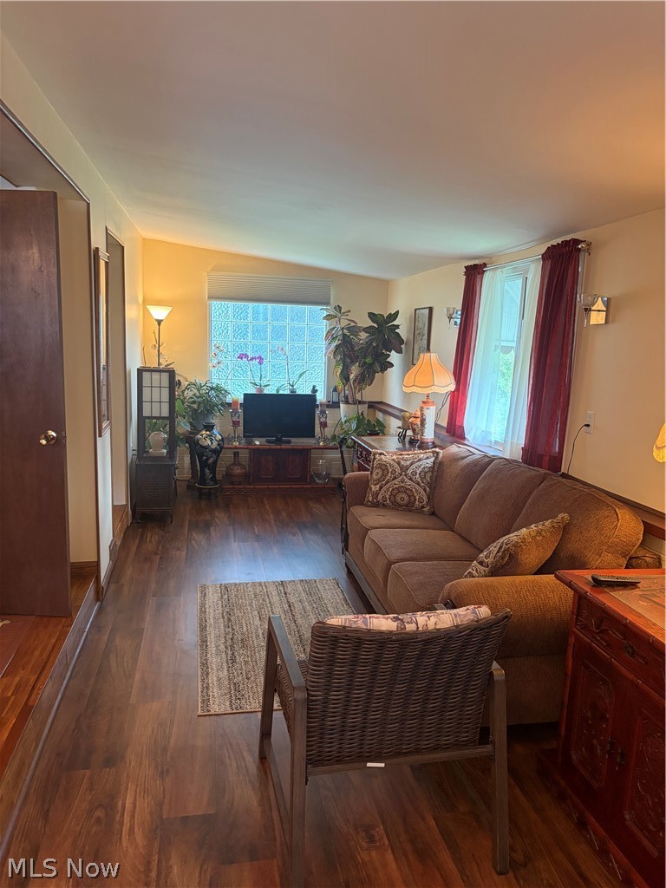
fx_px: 667
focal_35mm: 26
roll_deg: -2.3
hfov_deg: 53.1
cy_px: 444
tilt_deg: -9.2
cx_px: 333
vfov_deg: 67.3
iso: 250
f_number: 1.6
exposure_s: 1/60
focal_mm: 5.96
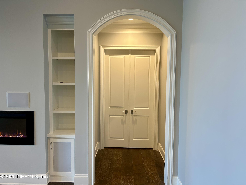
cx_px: 123
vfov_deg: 53.1
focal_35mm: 26
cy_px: 92
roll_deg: -0.8
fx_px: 185
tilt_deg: -4.9
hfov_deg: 67.3
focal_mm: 5.7
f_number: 1.5
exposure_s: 1/60
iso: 80
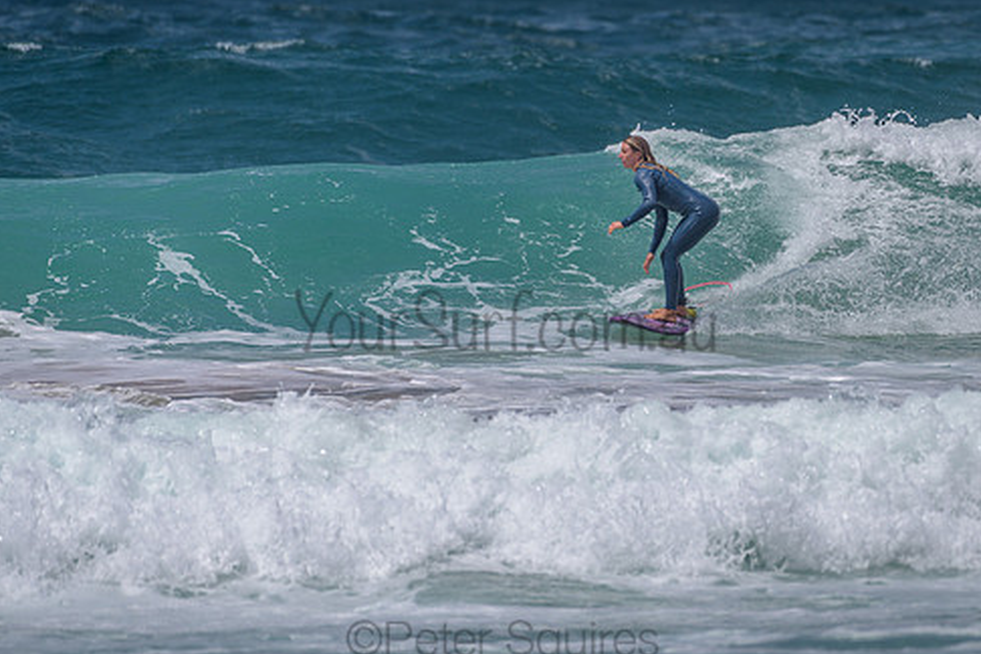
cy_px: 215
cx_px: 629
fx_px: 19973
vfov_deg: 1.9
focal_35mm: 733
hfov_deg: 2.8
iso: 72
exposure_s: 1/2000
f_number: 5.6
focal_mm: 500
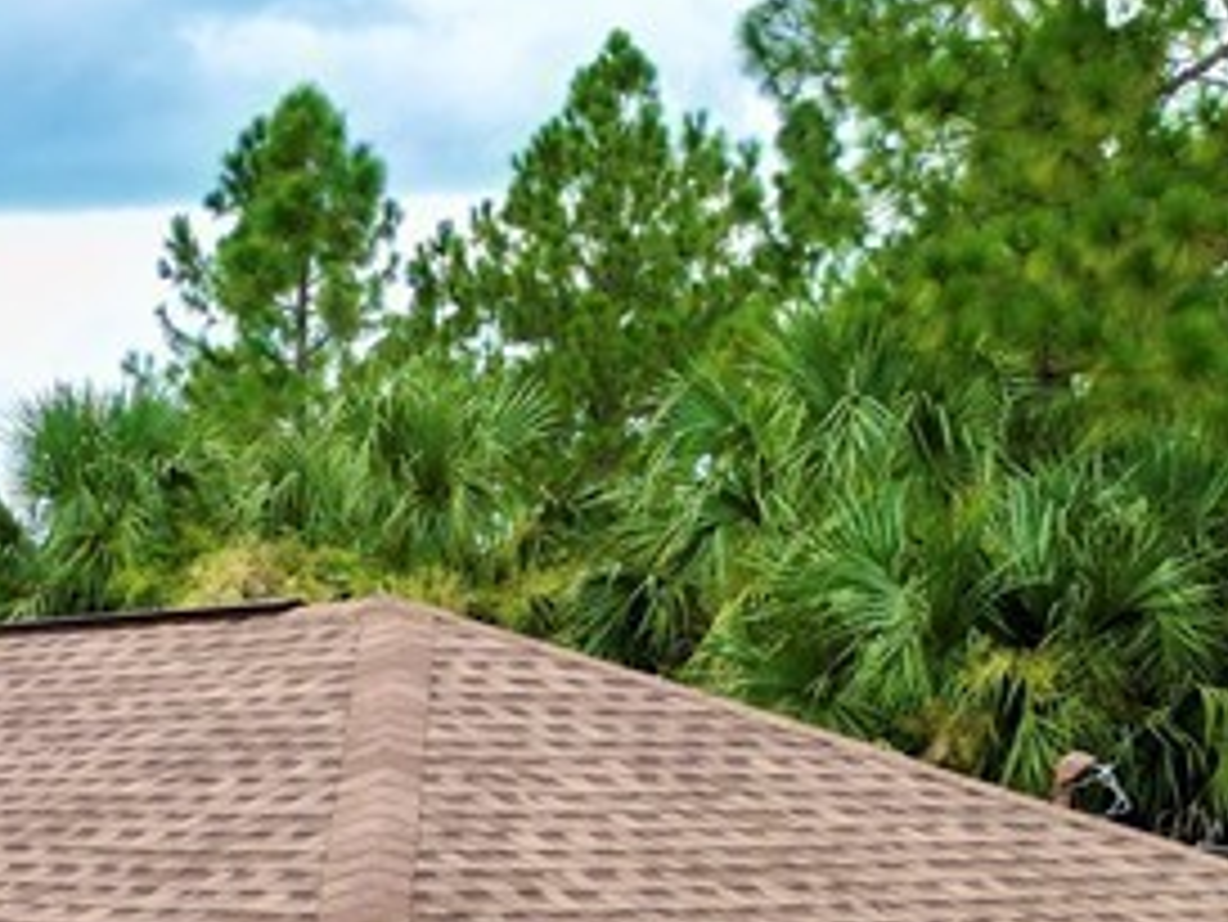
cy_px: 1273
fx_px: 3194
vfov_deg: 15.5
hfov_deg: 19.3
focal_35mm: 90
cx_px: -567
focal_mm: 6.72
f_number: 1.7
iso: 100
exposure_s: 1/1250
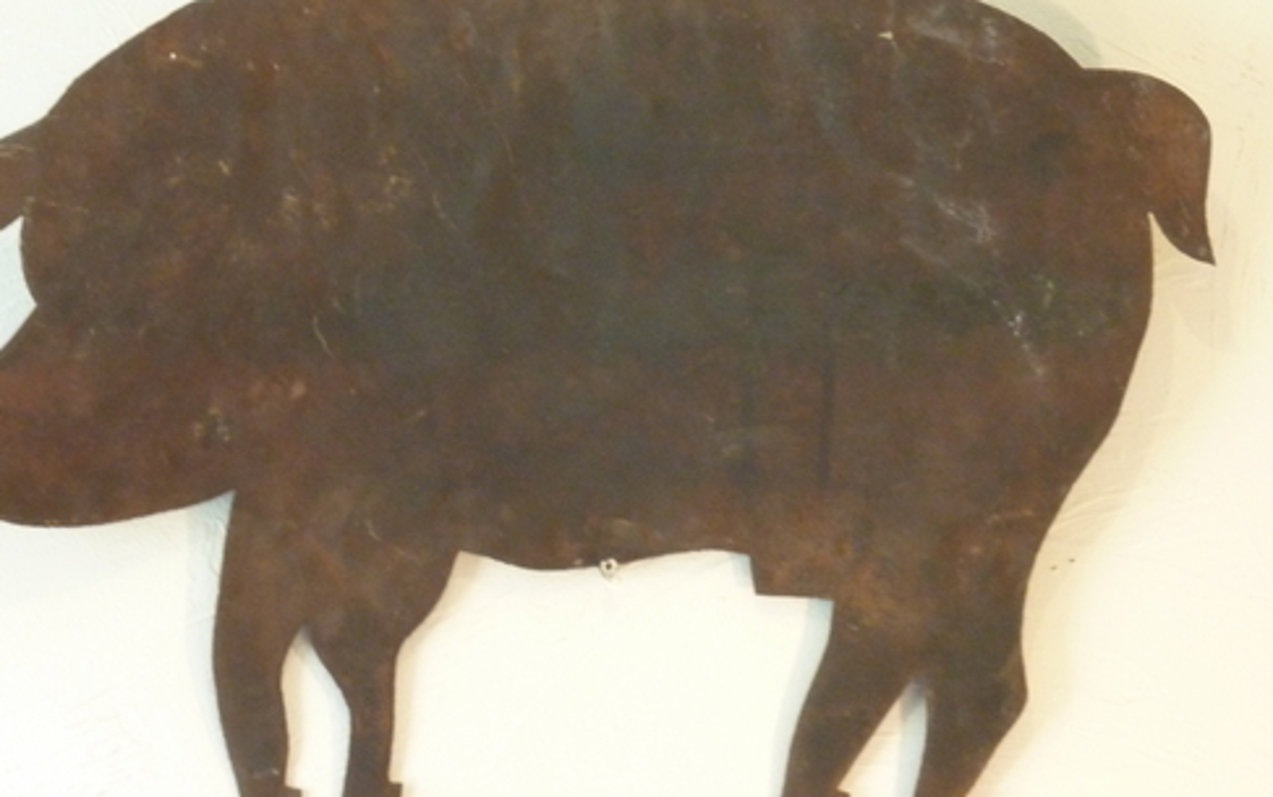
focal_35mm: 167
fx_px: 5797
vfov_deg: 7.9
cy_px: 423
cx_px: 669
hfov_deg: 12.5
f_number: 4.4
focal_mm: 21
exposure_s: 1/15
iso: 400
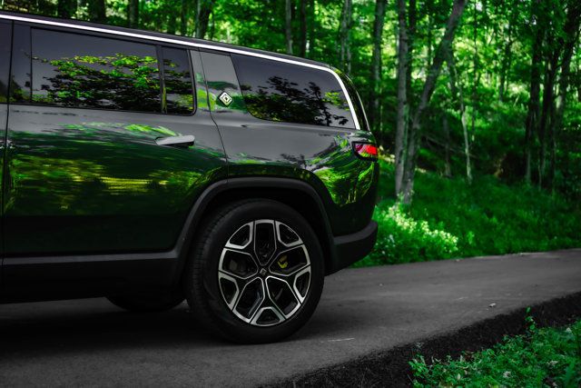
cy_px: 194
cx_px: 290
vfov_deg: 29.3
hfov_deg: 42.7
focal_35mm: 46
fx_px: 743
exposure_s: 1/320
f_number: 3.5
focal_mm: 46
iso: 500
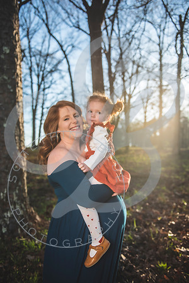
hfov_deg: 42.3
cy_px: 142
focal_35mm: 31
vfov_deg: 60.3
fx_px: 244
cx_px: 94
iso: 100
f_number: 2.8
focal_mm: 31
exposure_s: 1/1000
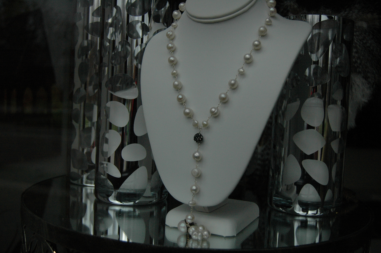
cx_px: 194
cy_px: 128
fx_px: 423
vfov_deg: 33.3
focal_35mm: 40
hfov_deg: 48.5
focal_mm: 26
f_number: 4.2
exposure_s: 1/3200
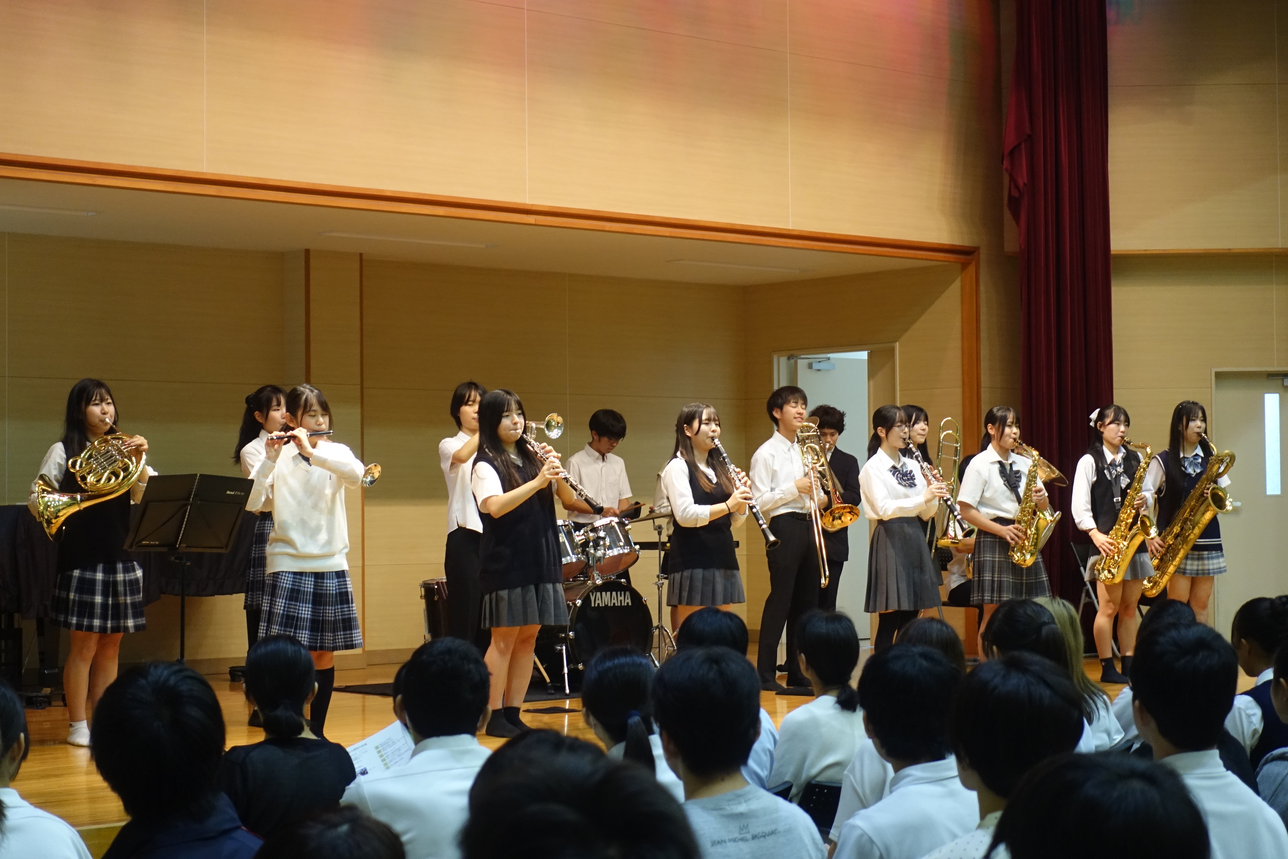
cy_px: 430
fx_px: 2468
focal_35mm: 69
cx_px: 644
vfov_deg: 19.7
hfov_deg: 29.2
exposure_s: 1/80
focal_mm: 25.26
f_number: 2.8
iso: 800
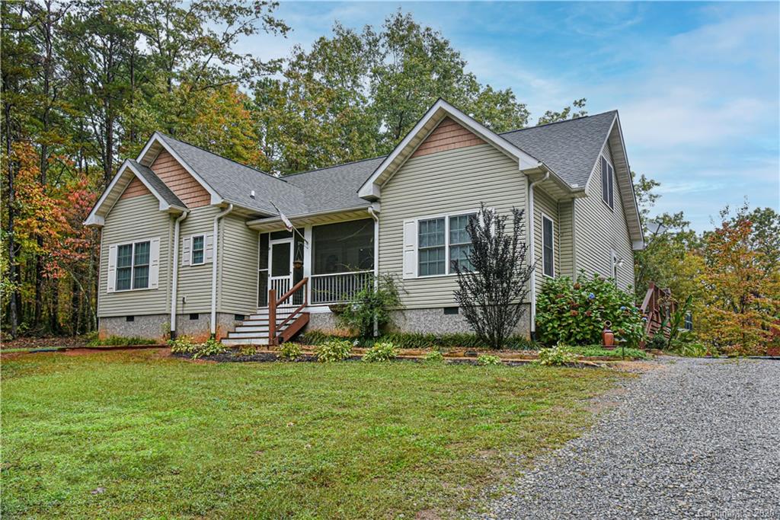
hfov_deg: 67.4
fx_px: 585
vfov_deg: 47.9
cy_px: 260
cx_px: 390
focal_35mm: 27
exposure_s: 1/160
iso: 800
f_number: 6.3
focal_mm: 27
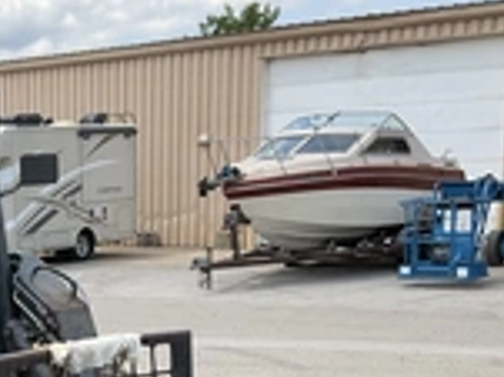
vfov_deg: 18.3
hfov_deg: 24.3
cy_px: 430
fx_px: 1120
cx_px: 3
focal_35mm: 77
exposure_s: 1/997
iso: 25
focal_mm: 3
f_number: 1.8
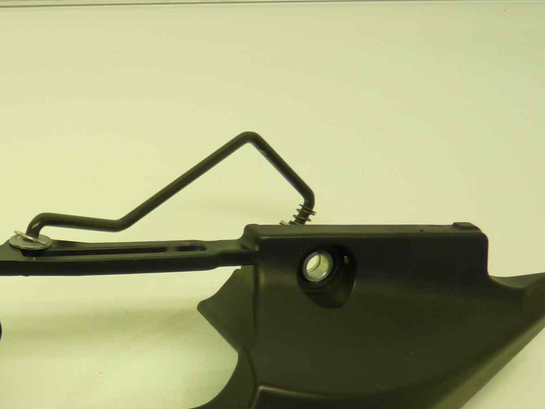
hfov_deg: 33.2
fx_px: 850
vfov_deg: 25.4
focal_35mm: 54
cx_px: 30
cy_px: 428
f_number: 3.3
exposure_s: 1/30
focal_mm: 4.1
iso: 80
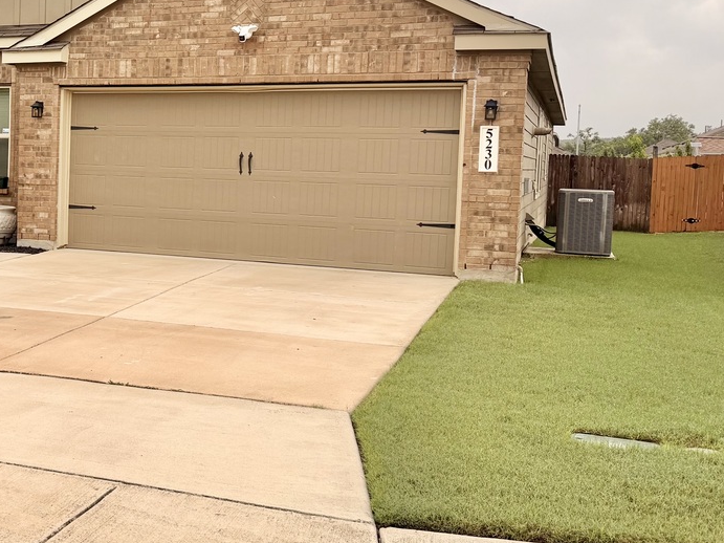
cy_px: 217
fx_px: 1046
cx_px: 21
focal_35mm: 50
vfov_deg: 29.0
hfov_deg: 35.1
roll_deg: -1.3
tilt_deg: -3.2
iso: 64
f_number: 1.78
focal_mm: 6.76
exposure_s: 1/177
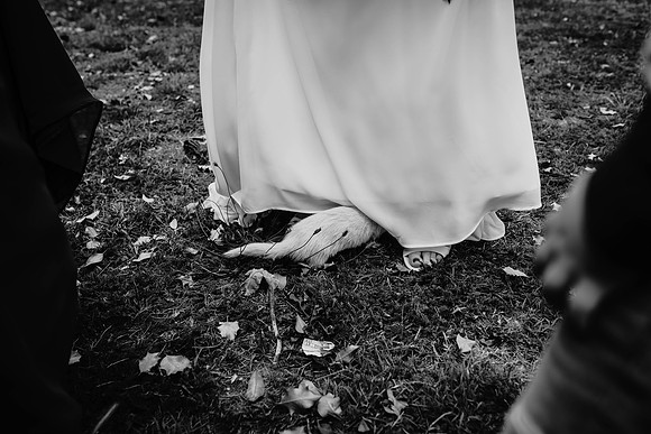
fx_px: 633
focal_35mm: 35
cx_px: 326
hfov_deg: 54.4
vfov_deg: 37.9
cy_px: 217
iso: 360
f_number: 4
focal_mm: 35
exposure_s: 1/500
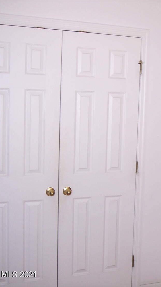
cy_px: 143
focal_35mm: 57
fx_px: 433
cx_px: 144
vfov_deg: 36.6
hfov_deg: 20.7
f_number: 3.4
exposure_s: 1/125
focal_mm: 8
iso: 100
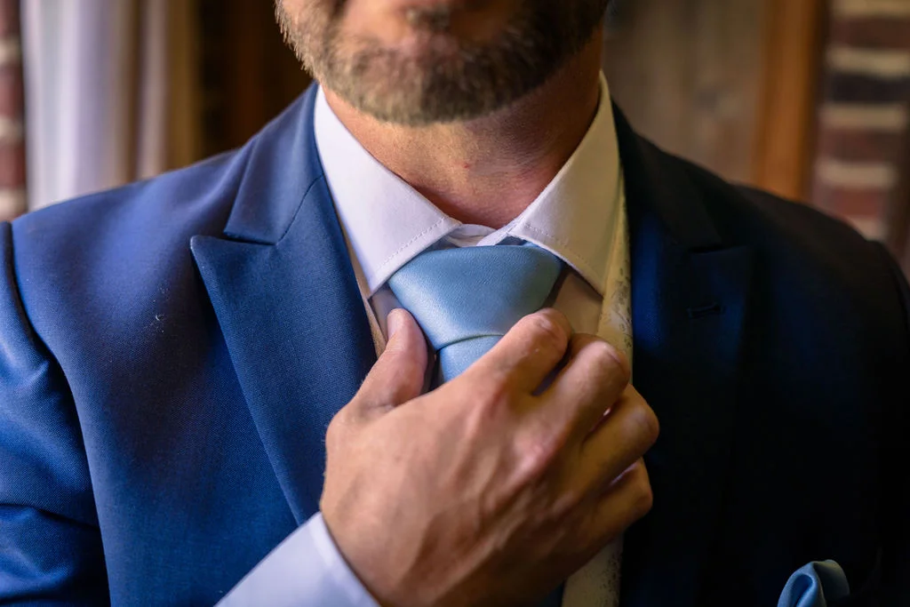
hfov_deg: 45.4
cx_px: 455
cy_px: 304
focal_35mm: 43
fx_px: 1087
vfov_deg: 31.2
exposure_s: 1/200
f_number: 2.8
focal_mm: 43
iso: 500
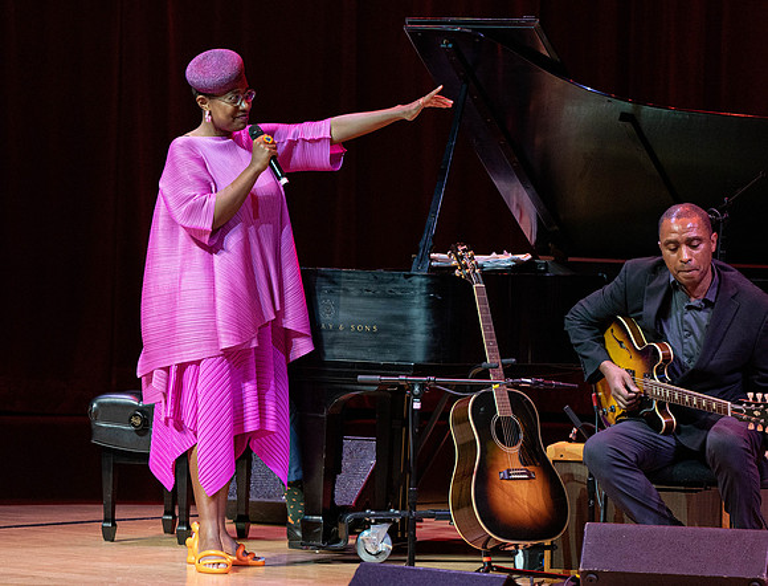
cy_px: 260
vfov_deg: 4.8
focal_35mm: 315
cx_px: 279
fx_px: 7033
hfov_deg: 6.2
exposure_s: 1/320
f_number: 7.1
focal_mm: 259
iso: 3200
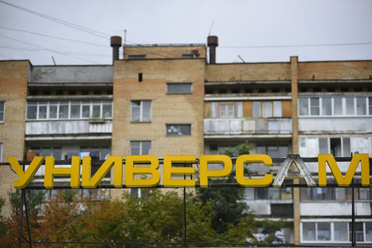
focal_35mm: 112
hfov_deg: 18.3
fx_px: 1158
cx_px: 186
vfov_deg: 12.2
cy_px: 124
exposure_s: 1/2000
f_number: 2.8
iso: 400
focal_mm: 112
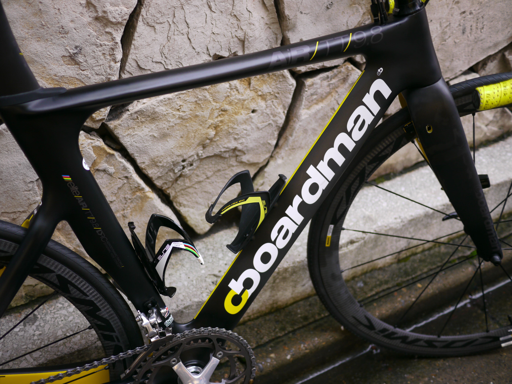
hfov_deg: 46.8
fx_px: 592
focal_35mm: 40
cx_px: 256
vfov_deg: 36.0
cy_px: 192
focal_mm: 20
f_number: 1.7
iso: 100
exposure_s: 1/30
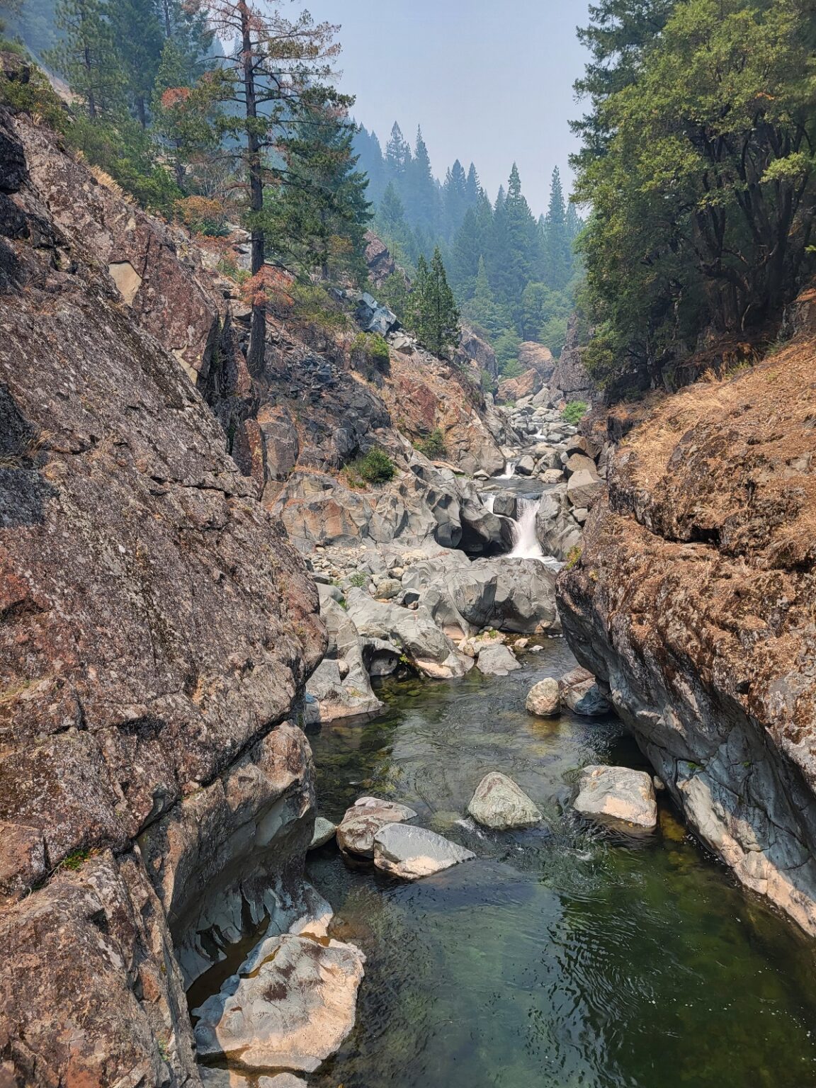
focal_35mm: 26
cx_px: 408
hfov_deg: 53.1
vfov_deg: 67.3
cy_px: 544
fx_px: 817
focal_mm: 5.4
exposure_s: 1/1111
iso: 40
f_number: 1.8
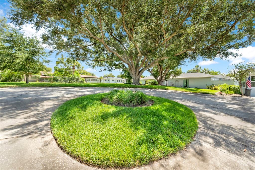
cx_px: 128
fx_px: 99
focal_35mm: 14
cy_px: 85
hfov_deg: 104.2
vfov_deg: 81.2
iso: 250
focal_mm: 14
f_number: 7.1
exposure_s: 1/320
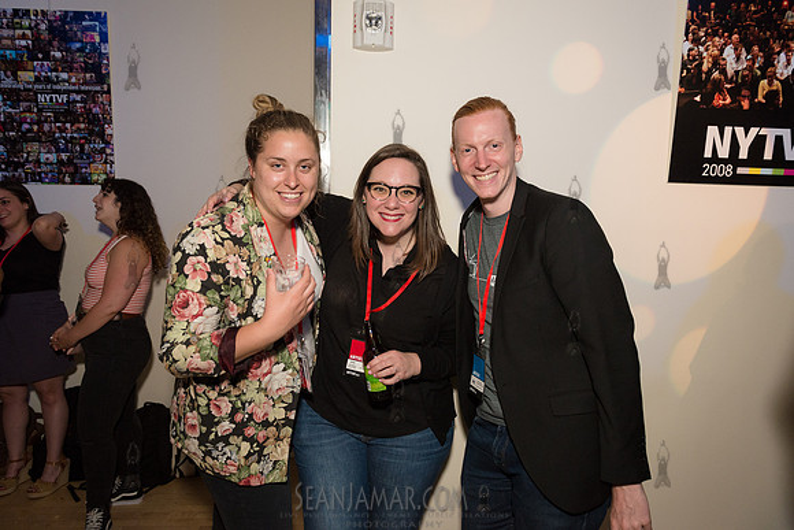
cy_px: 265
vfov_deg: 53.2
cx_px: 397
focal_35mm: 24
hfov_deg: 73.7
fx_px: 529
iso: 2500
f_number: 4
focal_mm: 24
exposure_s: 1/500
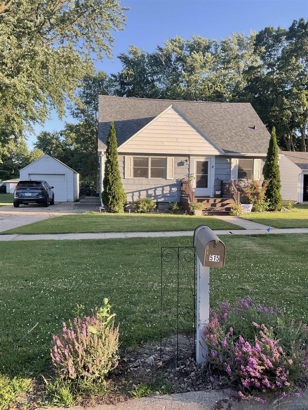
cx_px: 154
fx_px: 344
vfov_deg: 61.7
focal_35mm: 29
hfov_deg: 48.2
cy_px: 205
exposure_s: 1/262
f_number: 1.8
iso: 16
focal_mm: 3
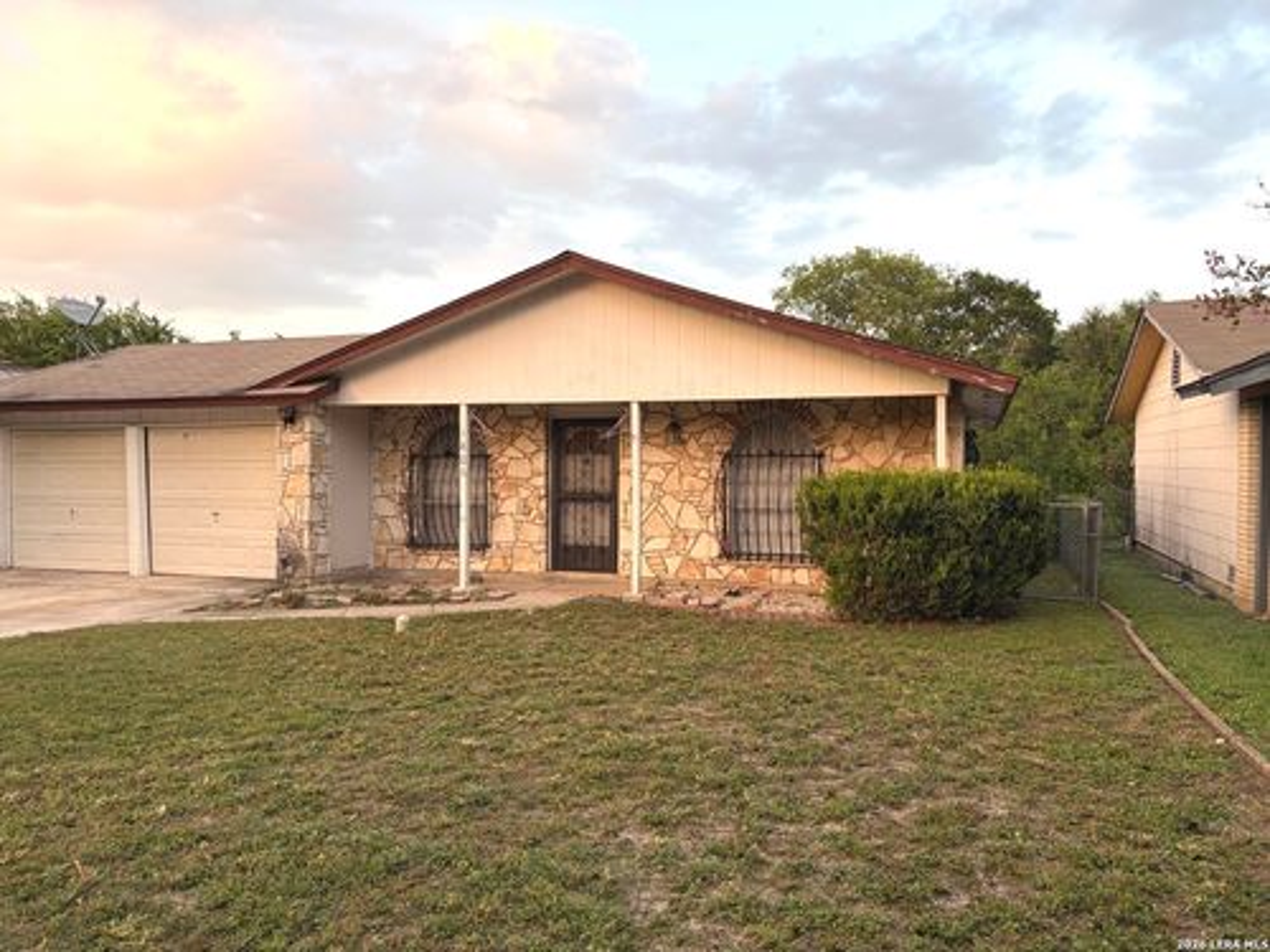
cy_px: 476
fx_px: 954
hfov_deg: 67.3
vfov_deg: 53.1
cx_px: 635
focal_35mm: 26
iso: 32
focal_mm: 5.96
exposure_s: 1/170
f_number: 1.6
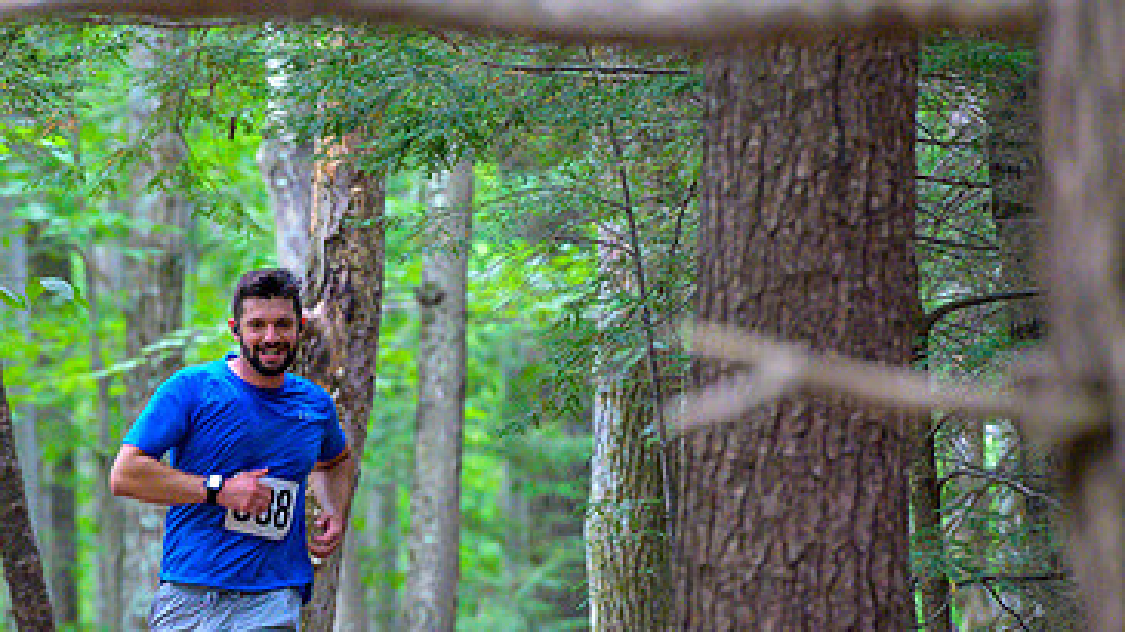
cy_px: 472
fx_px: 9930
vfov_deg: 3.6
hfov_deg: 6.5
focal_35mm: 333
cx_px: 317
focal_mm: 200
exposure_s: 1/200
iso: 8000
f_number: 4
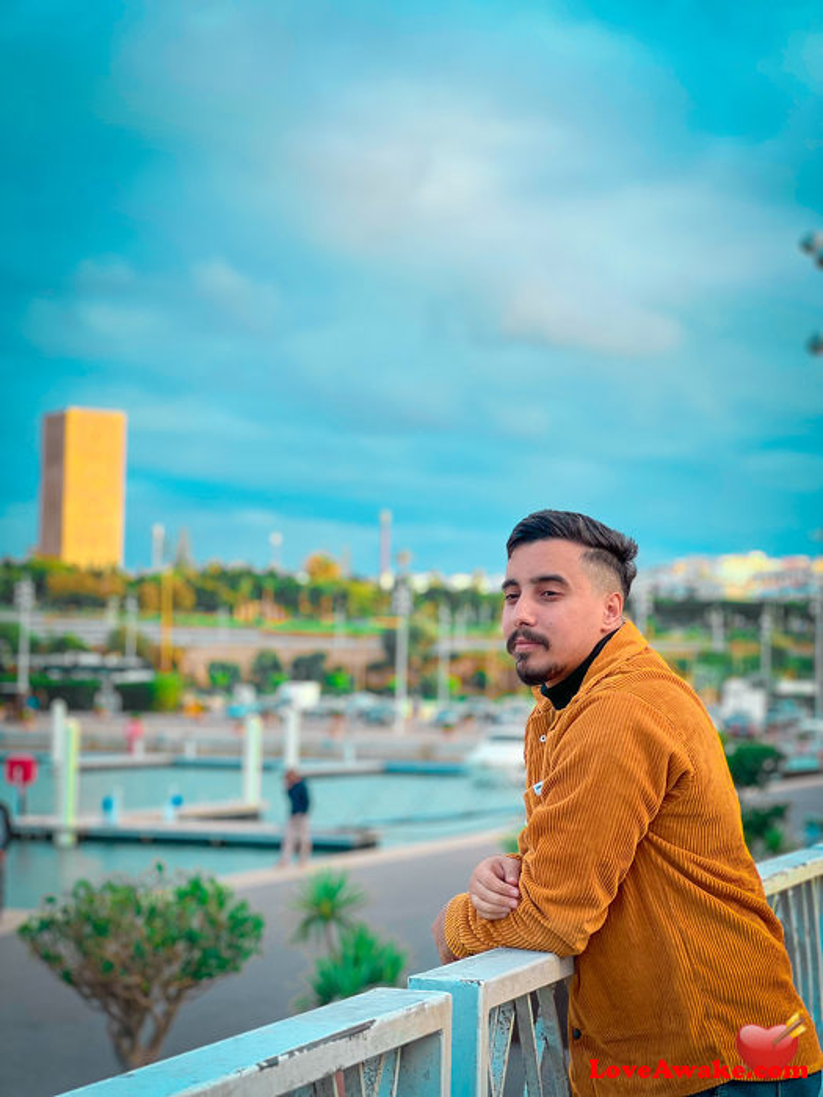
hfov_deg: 19.1
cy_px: 548
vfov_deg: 25.3
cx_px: 412
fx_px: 2441
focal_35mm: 77
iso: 25
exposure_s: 1/120
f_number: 2.8
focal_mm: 9
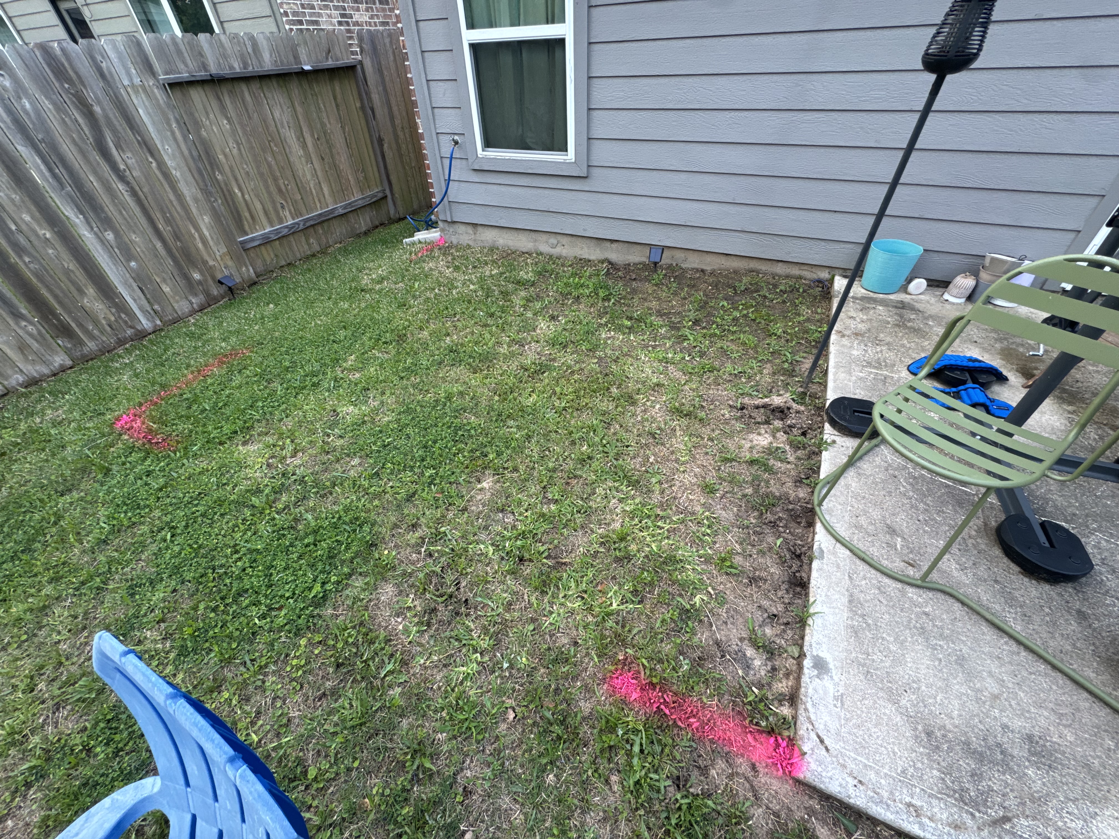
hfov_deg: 102.1
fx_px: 453
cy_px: 420
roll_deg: +4.4
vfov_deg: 85.7
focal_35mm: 14
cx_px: 560
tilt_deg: -42.0
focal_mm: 2.22
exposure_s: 1/99
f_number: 2.2
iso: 80
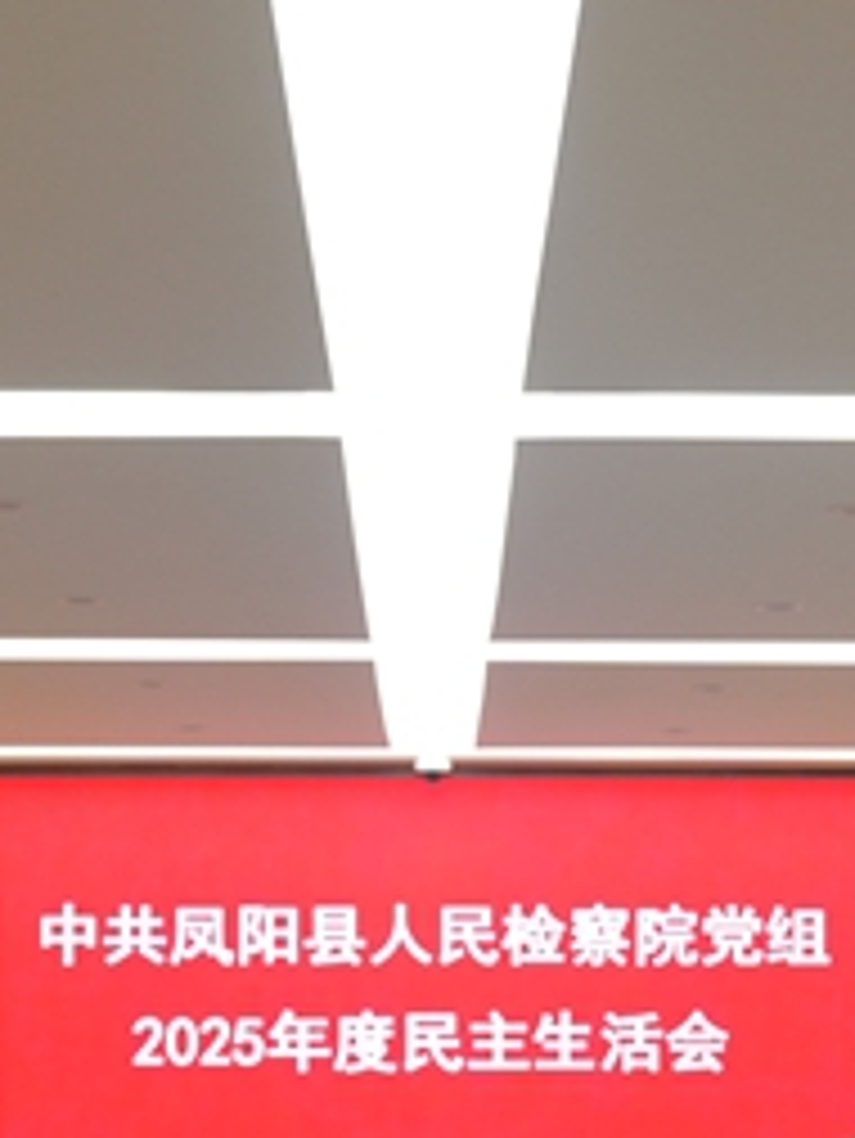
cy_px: 1023
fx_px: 2896
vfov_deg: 21.7
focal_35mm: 88
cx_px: 526
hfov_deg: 16.8
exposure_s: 1/160
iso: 1600
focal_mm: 29
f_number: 4
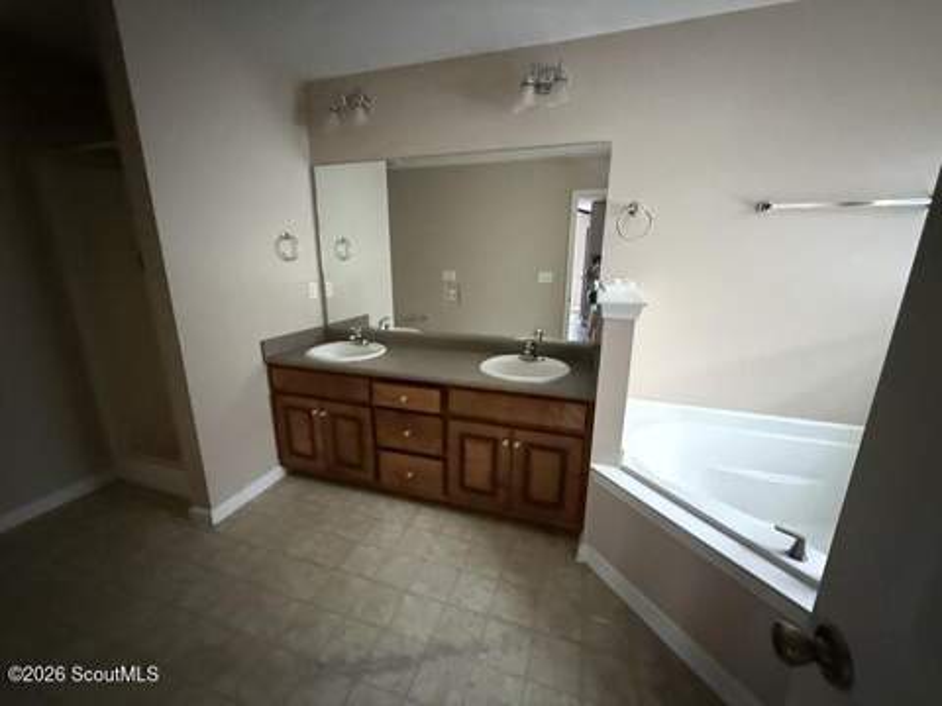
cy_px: 353
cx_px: 471
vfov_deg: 85.7
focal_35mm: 14
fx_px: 381
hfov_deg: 102.1
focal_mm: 2.22
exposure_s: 1/37
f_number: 2.2
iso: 1600
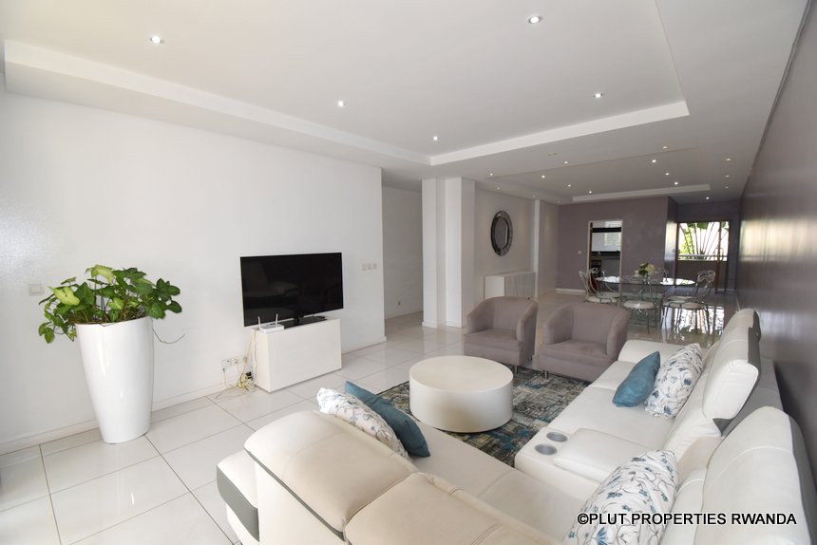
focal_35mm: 15
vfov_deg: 77.4
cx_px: 408
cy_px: 272
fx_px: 341
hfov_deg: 100.4
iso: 640
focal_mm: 10
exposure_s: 1/160
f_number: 8
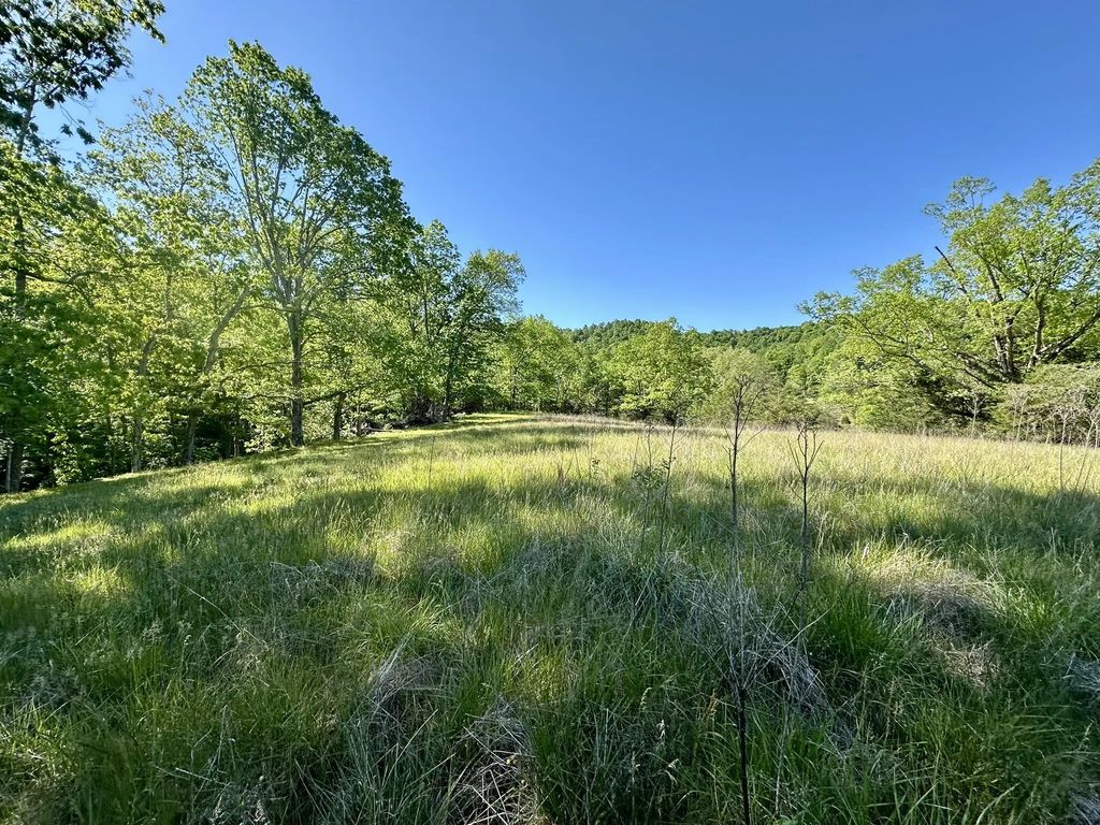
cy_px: 412
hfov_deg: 102.1
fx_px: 445
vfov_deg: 85.7
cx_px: 550
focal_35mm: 14
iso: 40
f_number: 2.2
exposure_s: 1/744
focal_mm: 2.22
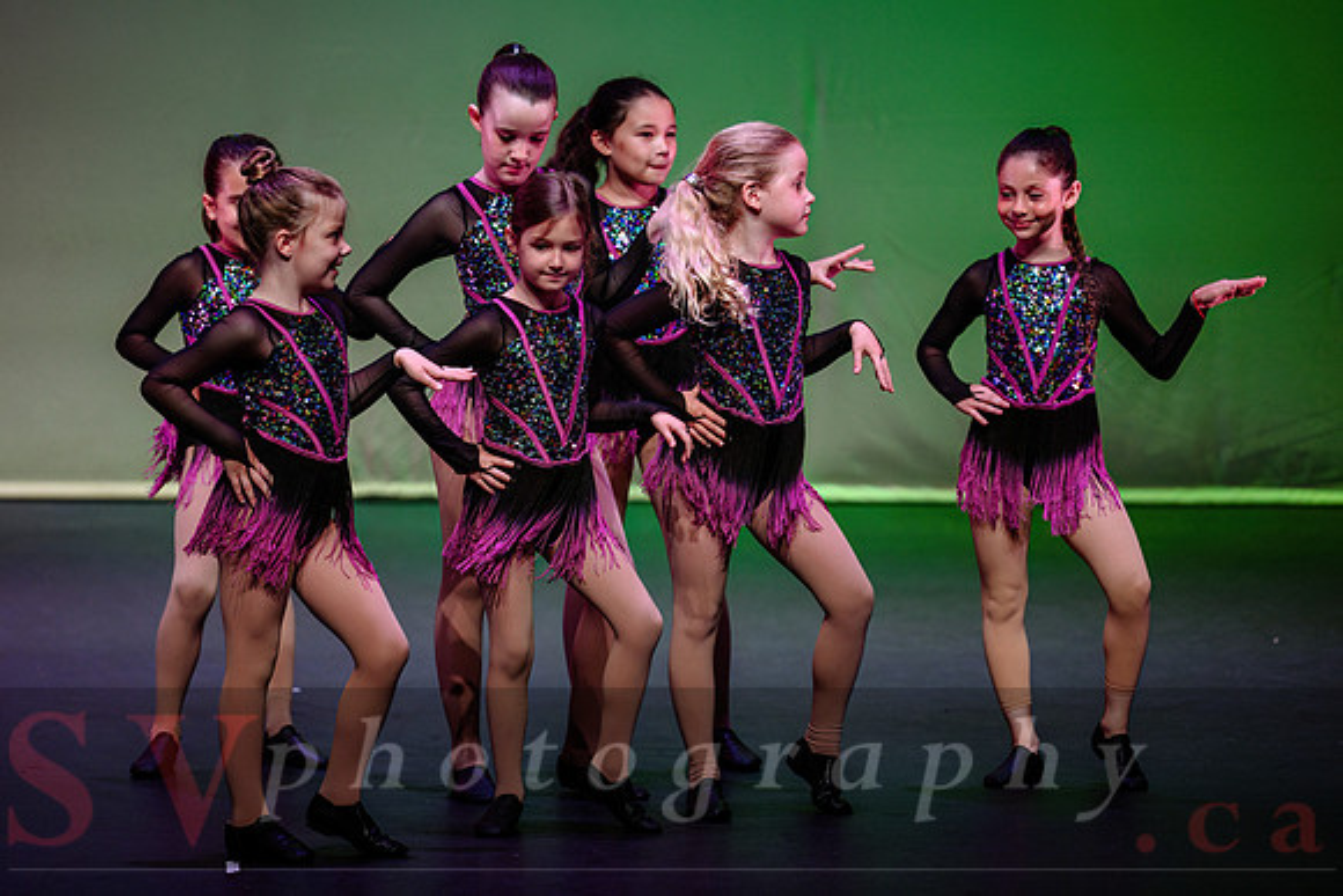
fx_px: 8775
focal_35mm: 235
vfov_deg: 5.8
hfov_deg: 8.8
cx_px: 567
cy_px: 419
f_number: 2.8
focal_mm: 200
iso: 1600
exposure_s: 1/640
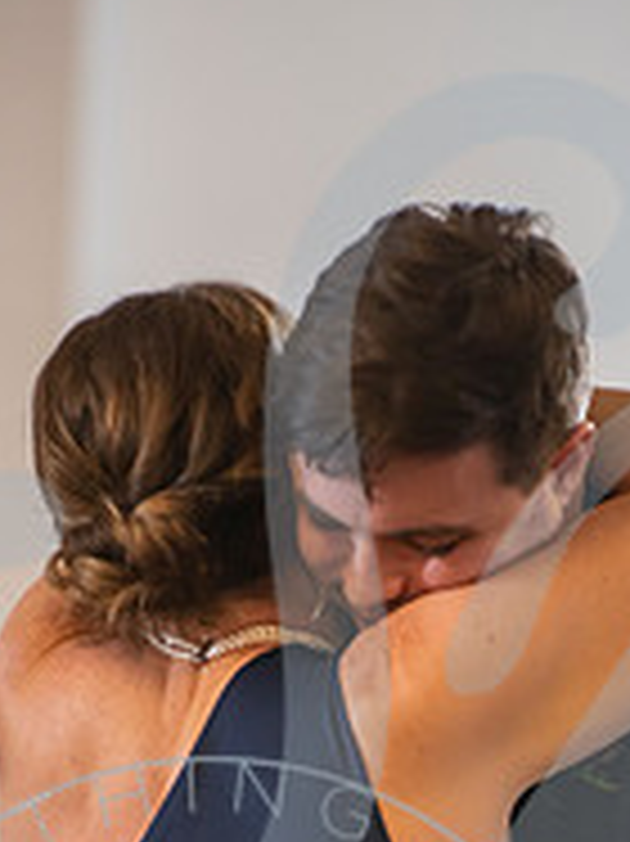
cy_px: 833
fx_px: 11248
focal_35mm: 463
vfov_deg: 4.3
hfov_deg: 3.2
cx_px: 414
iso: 1600
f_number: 2.8
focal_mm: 200
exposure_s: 1/200
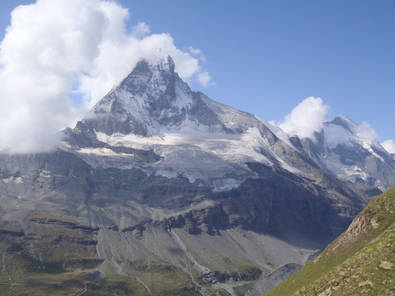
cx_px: 198
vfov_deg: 34.3
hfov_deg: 44.8
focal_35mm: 42
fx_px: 479
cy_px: 148
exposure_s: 1/500
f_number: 5
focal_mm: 7.57
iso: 80
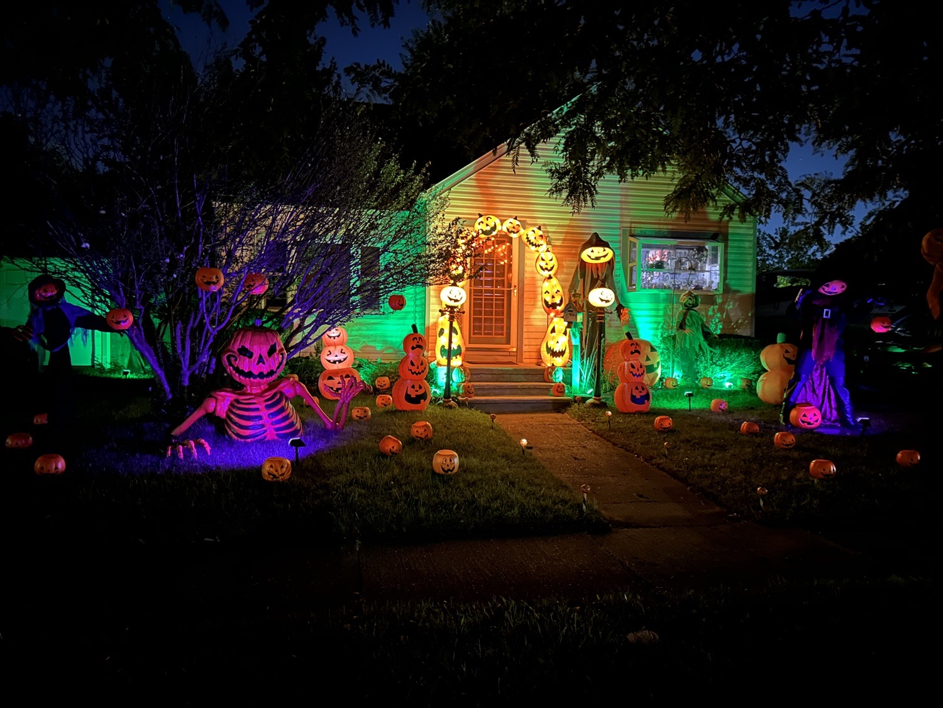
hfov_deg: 67.3
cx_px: 472
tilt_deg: -2.2
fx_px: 708
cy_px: 354
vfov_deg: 53.1
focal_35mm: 26
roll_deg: -0.6
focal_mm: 5.7
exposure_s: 1/2
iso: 640
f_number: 1.5
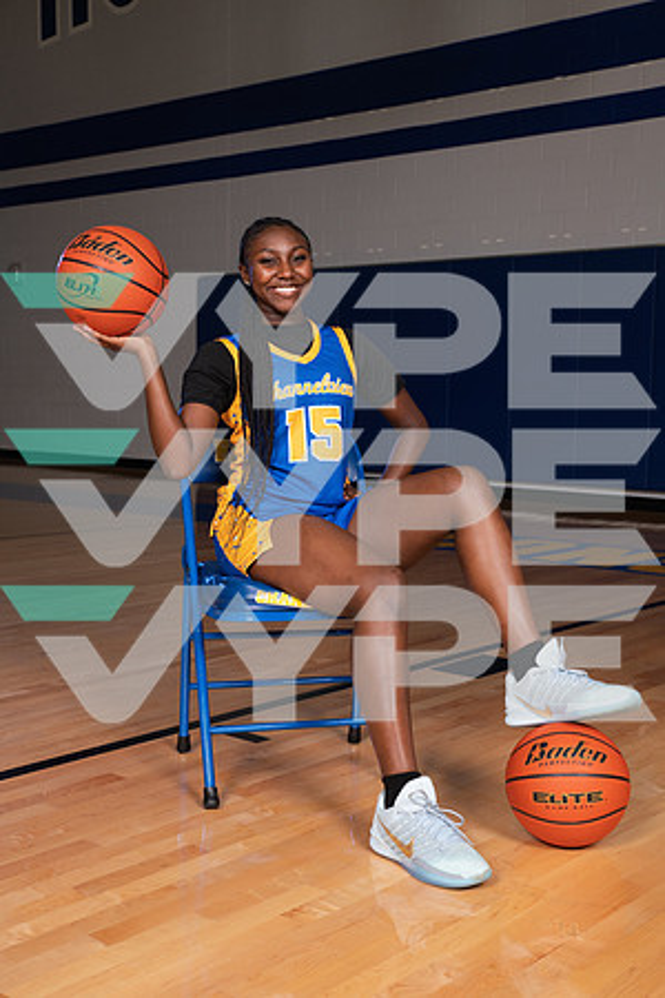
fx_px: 1274
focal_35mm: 46
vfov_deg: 42.7
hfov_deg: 29.2
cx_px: 332
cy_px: 499
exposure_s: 1/320
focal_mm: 46
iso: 500
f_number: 7.1
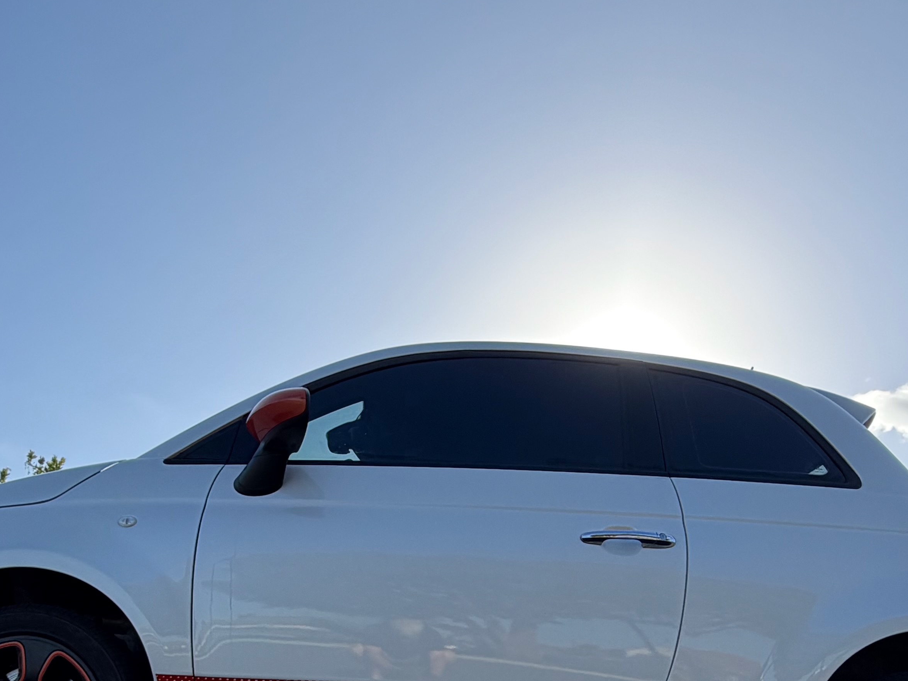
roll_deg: -3.7
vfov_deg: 36.1
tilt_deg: +3.2
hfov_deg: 53.9
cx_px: 420
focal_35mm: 34
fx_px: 892
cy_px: 731
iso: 25
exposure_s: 1/770
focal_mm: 2.22
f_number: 2.2
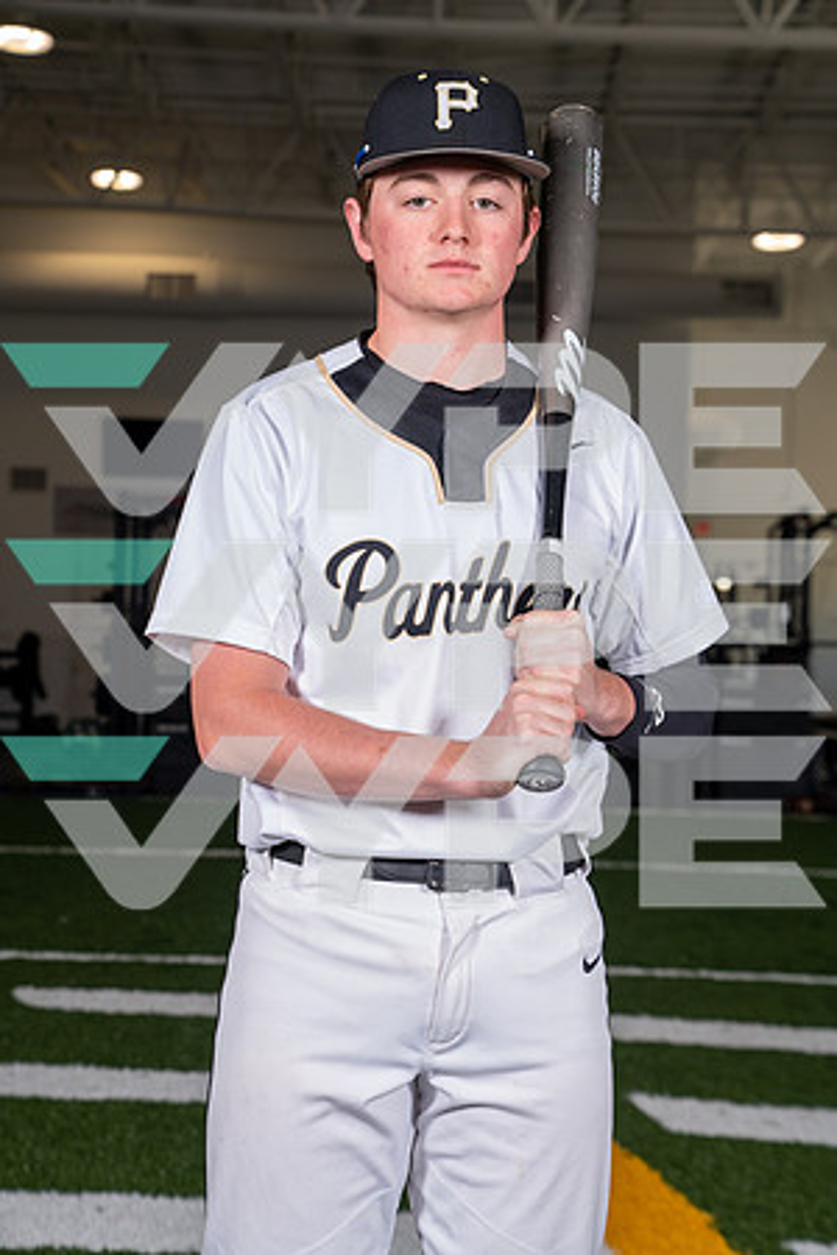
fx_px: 2441
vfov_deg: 28.8
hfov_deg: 19.5
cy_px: 628
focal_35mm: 70
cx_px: 418
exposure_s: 1/200
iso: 200
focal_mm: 70
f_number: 5.6
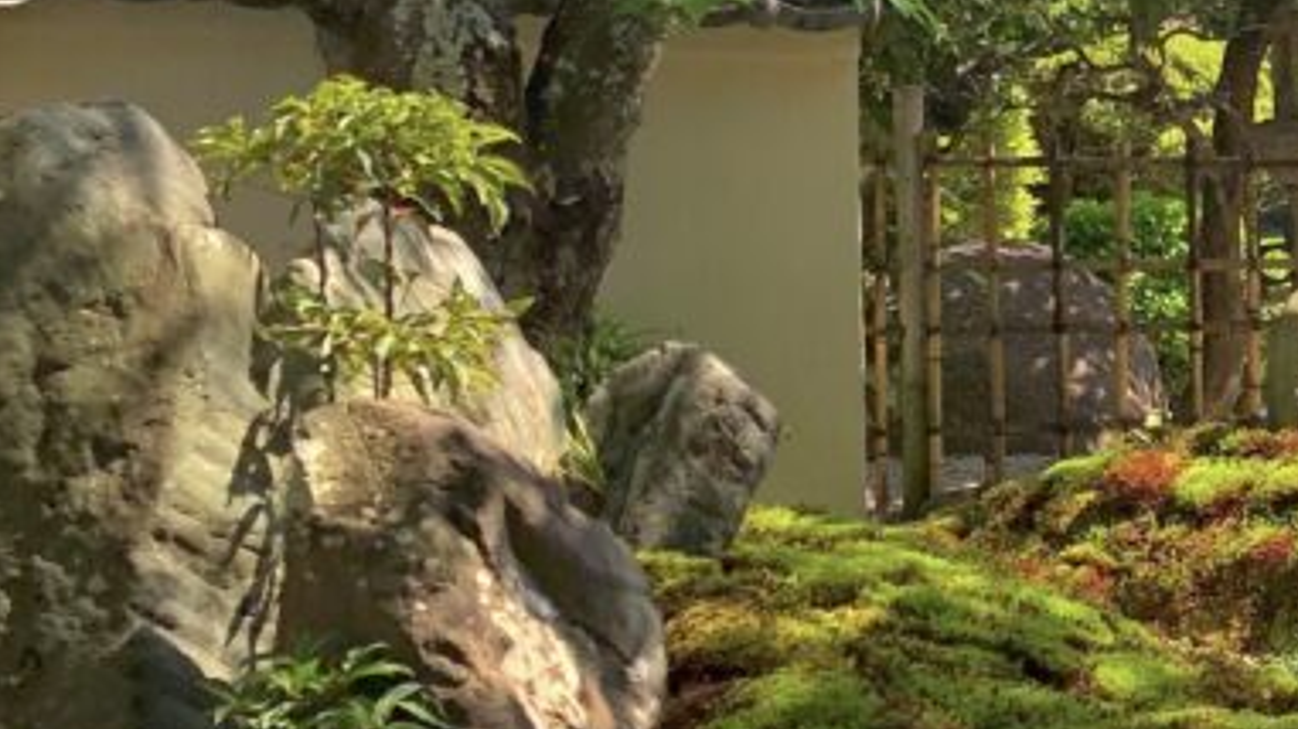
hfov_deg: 19.4
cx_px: 1949
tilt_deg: -9.0
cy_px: 565
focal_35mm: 96
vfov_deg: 12.6
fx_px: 3303
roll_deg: -0.3
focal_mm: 4
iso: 20
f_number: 1.8
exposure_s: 1/1104
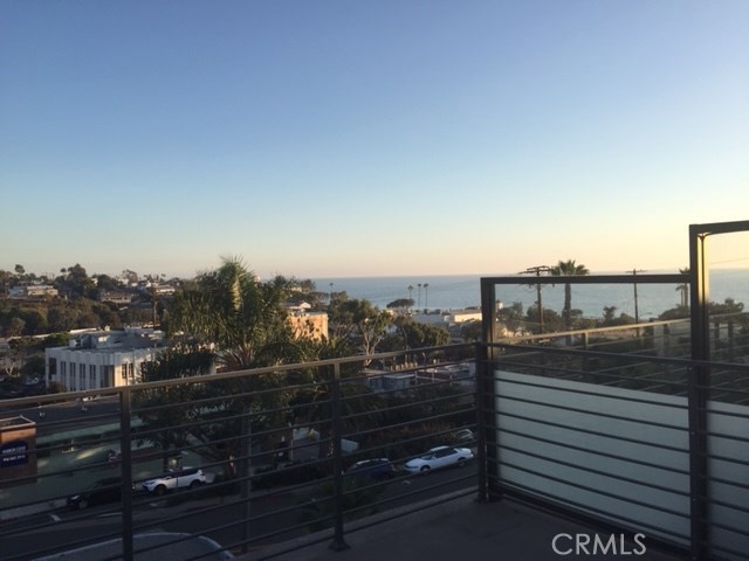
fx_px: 627
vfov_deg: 48.2
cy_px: 280
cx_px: 374
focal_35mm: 29
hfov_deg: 61.7
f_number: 2.2
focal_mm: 4.15
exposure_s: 1/824
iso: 32
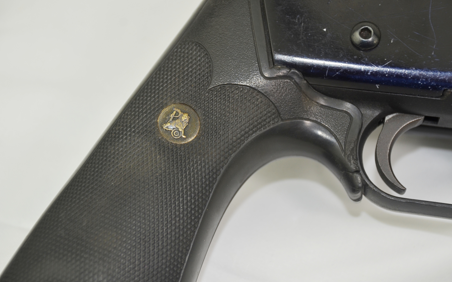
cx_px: 226
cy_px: 136
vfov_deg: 10.7
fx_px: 1515
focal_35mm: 123
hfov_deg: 17.0
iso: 200
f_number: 5.6
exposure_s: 1/200
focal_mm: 80
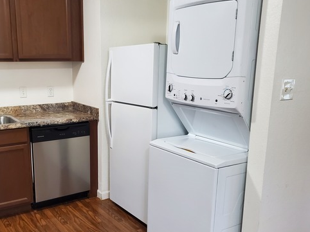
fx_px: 322
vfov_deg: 39.5
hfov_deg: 51.0
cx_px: 121
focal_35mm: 36
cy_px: 135
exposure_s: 1/40
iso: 250
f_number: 1.5
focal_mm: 4.3
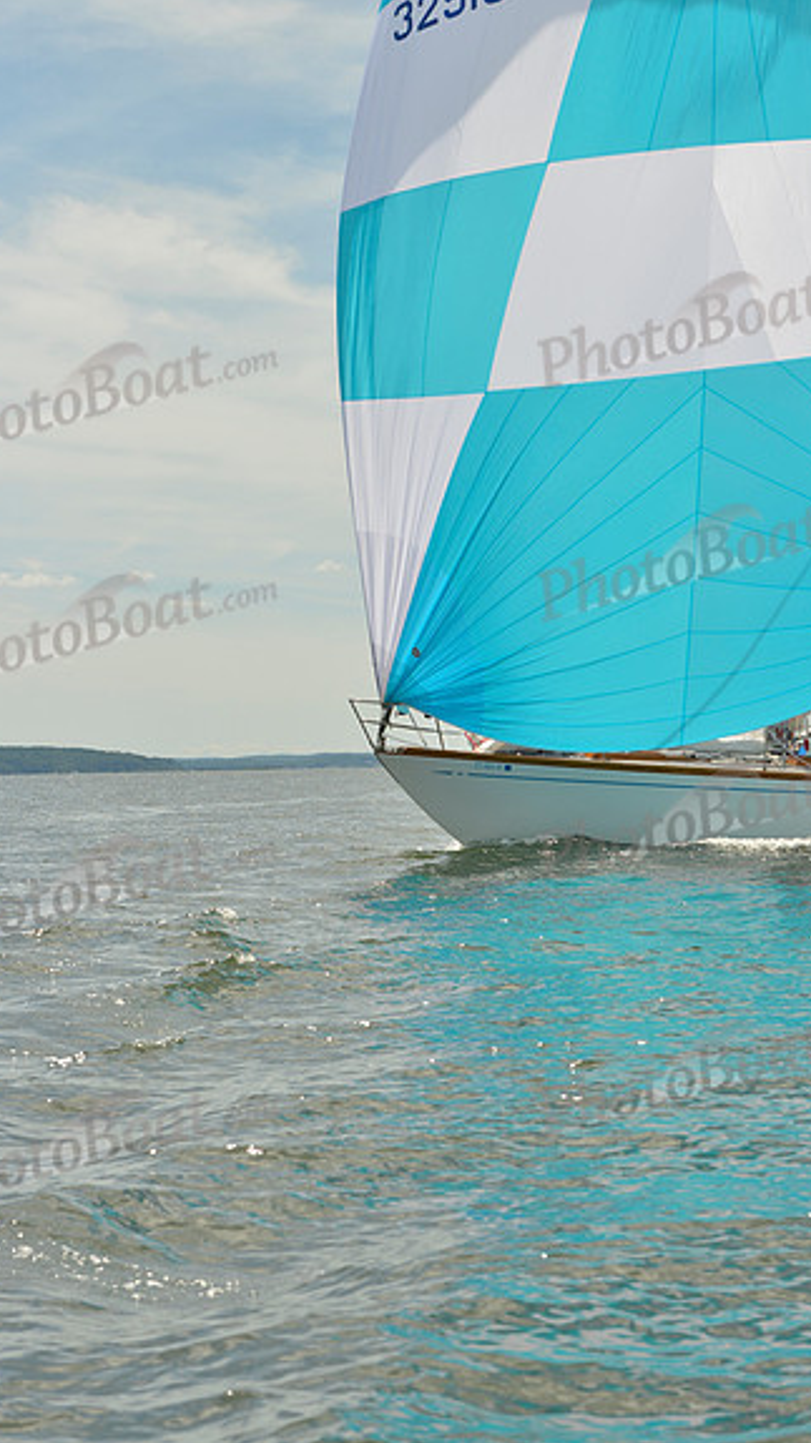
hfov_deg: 16.3
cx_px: 408
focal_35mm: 74
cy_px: 723
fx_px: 2832
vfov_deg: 28.6
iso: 200
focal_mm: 70
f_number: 9
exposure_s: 1/1000
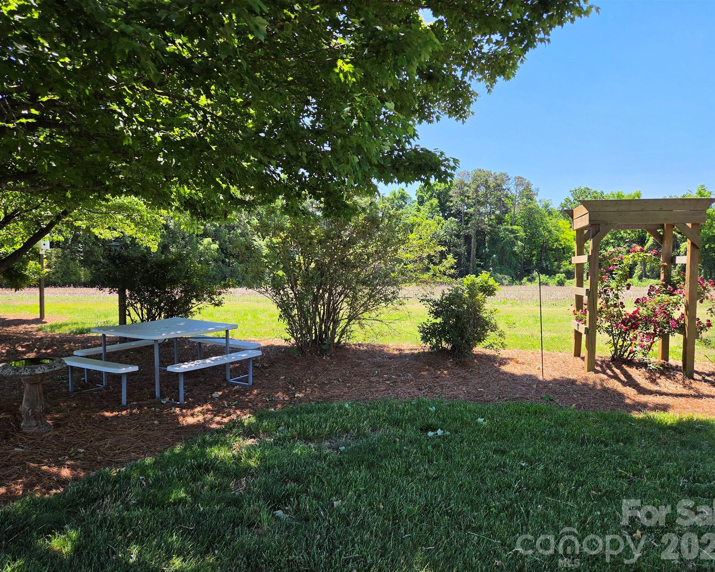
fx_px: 508
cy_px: 286
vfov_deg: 58.8
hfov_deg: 70.3
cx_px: 359
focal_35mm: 24
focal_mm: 5.4
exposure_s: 1/2572
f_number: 1.8
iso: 80
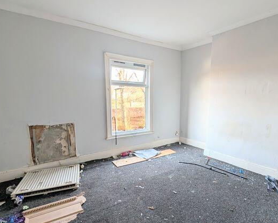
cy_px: 118
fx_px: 148
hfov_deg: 86.3
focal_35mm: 18
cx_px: 146
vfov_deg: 73.7
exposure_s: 1/87.1
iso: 50
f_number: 1.7
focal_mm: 2.02
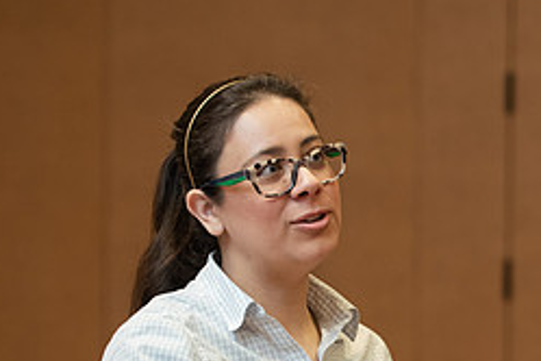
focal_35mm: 200
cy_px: 345
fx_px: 3005
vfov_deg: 6.8
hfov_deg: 10.2
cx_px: 545
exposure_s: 1/200
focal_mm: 86
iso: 1600
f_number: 3.5
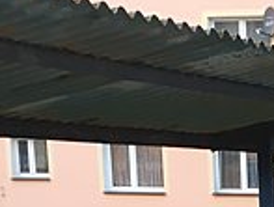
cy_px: 521
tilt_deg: -14.8
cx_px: 466
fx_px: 1404
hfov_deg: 10.6
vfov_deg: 7.7
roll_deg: -1.0
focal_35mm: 177
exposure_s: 1/33
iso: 32
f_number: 2.2
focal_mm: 4.15
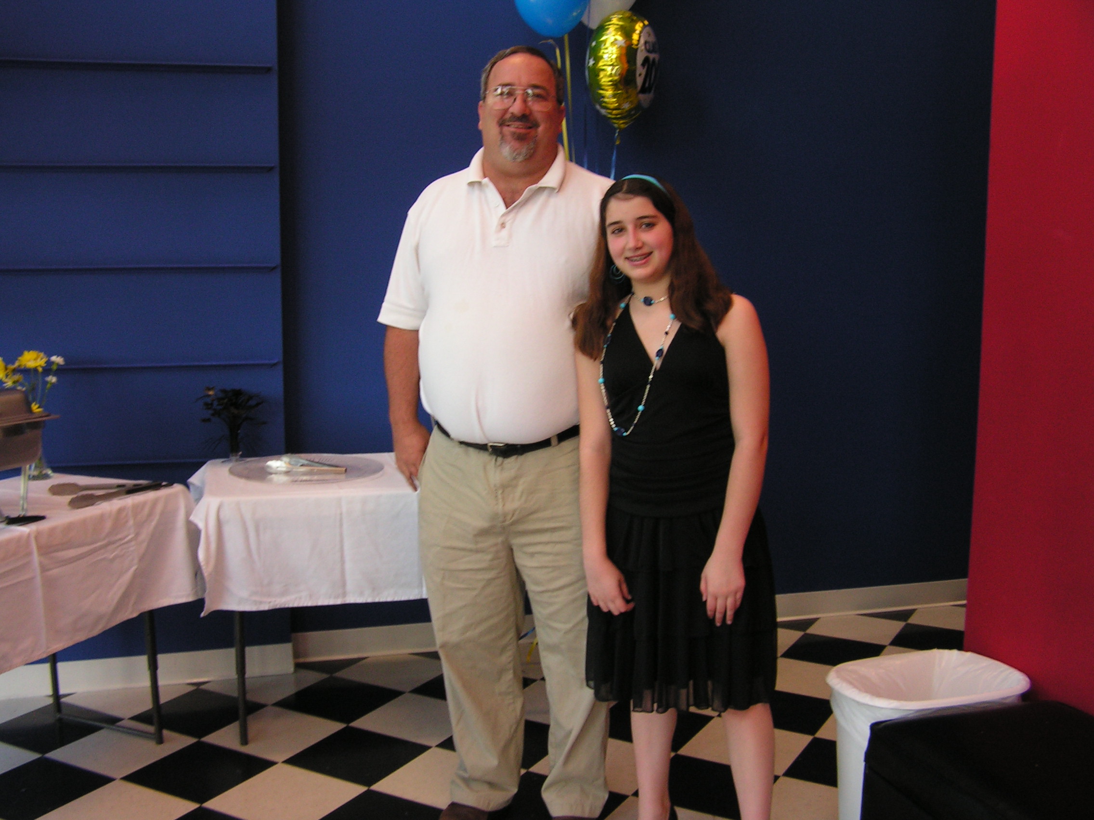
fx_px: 1201
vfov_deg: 37.7
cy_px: 410
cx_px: 547
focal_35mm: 38
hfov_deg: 49.0
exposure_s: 1/40
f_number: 2.8
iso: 80
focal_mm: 6.3
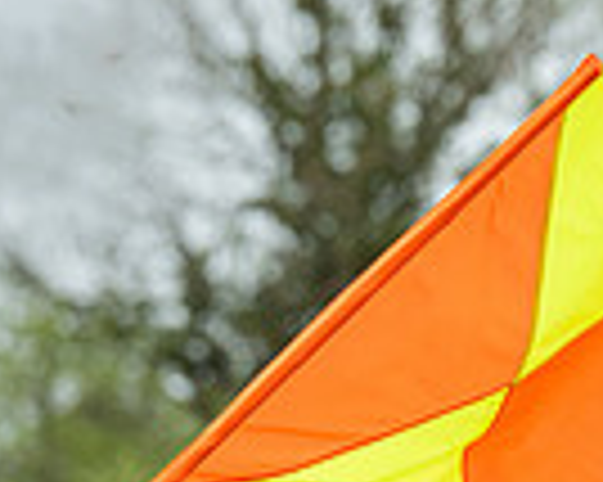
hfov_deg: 1.6
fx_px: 22060
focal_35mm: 1237
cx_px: 584
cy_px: 873
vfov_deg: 1.2
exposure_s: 1/1000
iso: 400
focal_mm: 200
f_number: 5
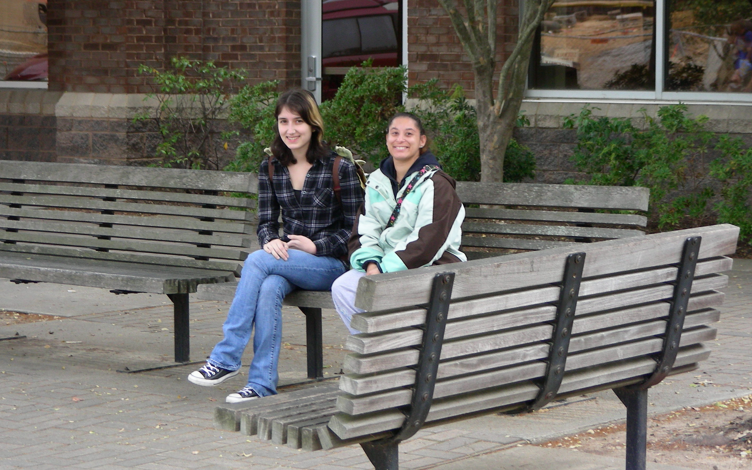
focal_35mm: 120
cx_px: 376
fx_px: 2459
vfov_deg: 10.9
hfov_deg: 17.4
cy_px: 272
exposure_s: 1/88.1
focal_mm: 18.9
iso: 50
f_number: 3.5
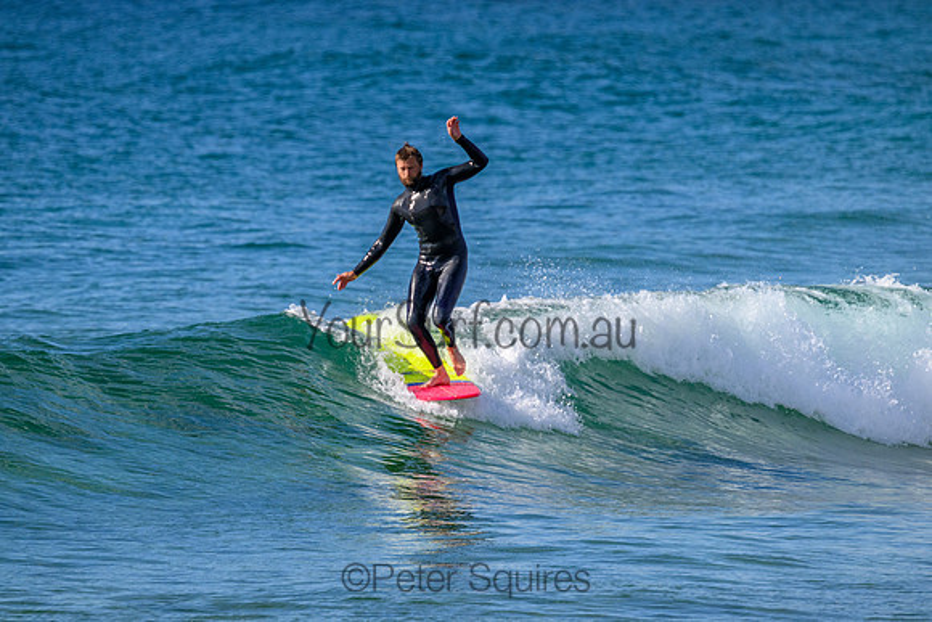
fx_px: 16054
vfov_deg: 2.2
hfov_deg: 3.3
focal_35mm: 620
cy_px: 311
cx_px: 466
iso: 1600
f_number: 11
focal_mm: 620
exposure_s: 1/2000
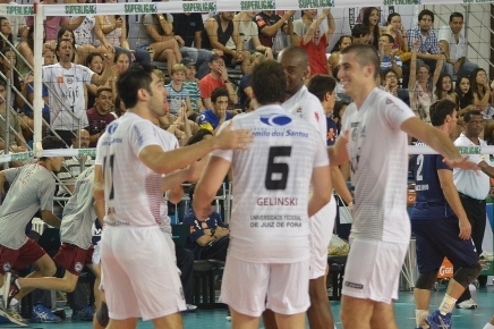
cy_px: 164
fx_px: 2057
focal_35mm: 150
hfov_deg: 13.7
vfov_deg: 9.1
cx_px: 247
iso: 1600
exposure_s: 1/320
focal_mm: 100
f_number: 4
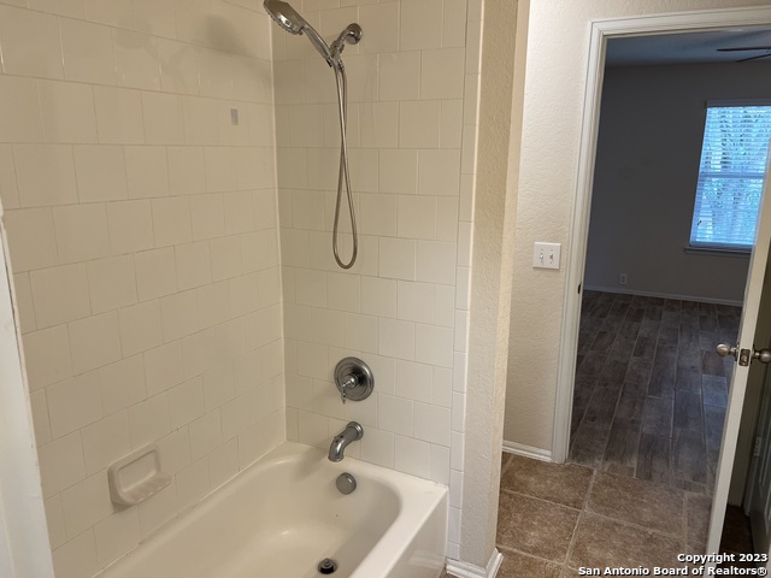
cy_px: 289
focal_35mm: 26
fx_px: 579
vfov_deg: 53.1
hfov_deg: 67.3
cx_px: 386
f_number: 1.5
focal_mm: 5.7
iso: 125
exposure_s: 1/120
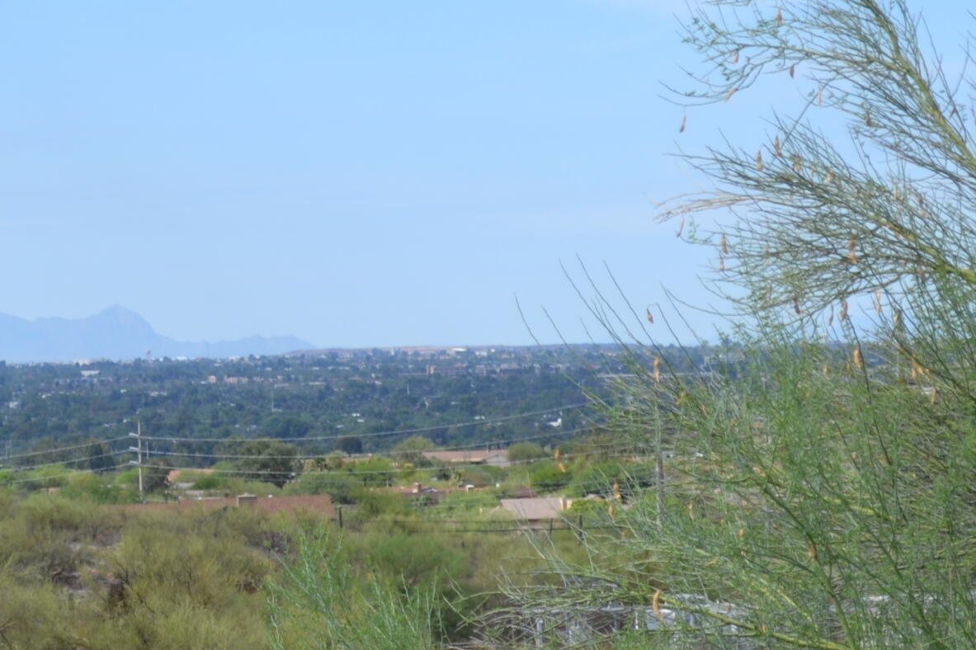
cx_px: -155
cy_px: 501
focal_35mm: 209
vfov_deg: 6.6
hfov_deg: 9.7
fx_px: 5672
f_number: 7.1
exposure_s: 1/250
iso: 100
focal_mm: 55
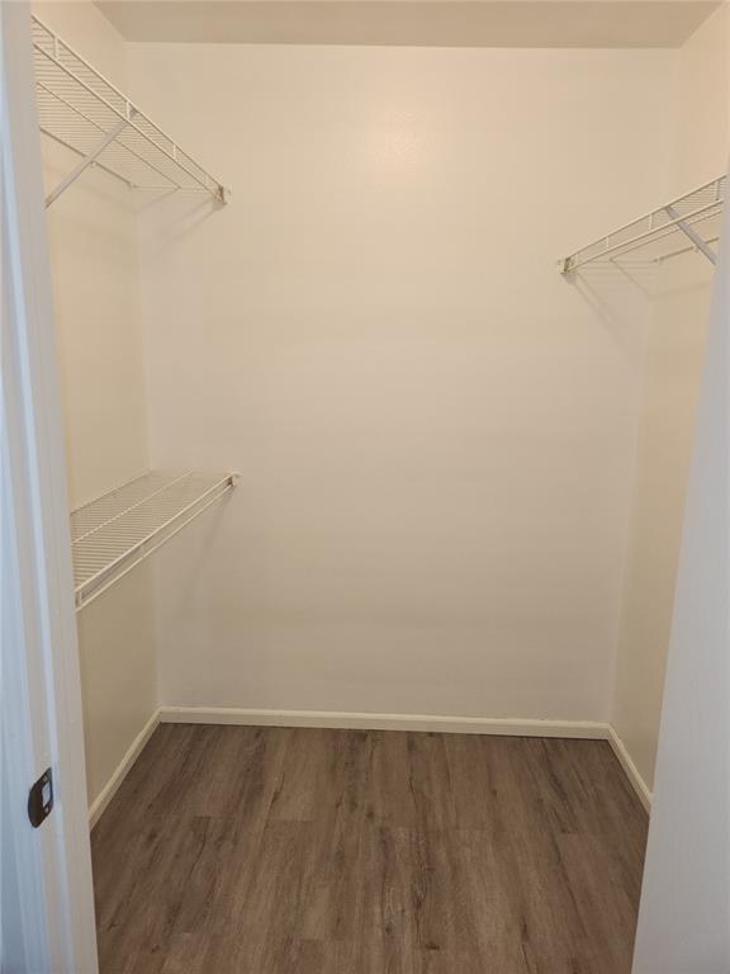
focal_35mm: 23
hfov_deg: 58.9
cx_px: 365
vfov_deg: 73.9
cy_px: 487
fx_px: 647
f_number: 1.8
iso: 40
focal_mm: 5.4
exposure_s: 1/60
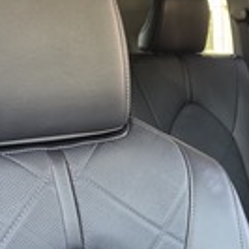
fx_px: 521
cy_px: 212
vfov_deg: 26.2
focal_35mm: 64
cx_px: 234
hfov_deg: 25.8
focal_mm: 6.5
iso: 125
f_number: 1.4
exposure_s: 1/180
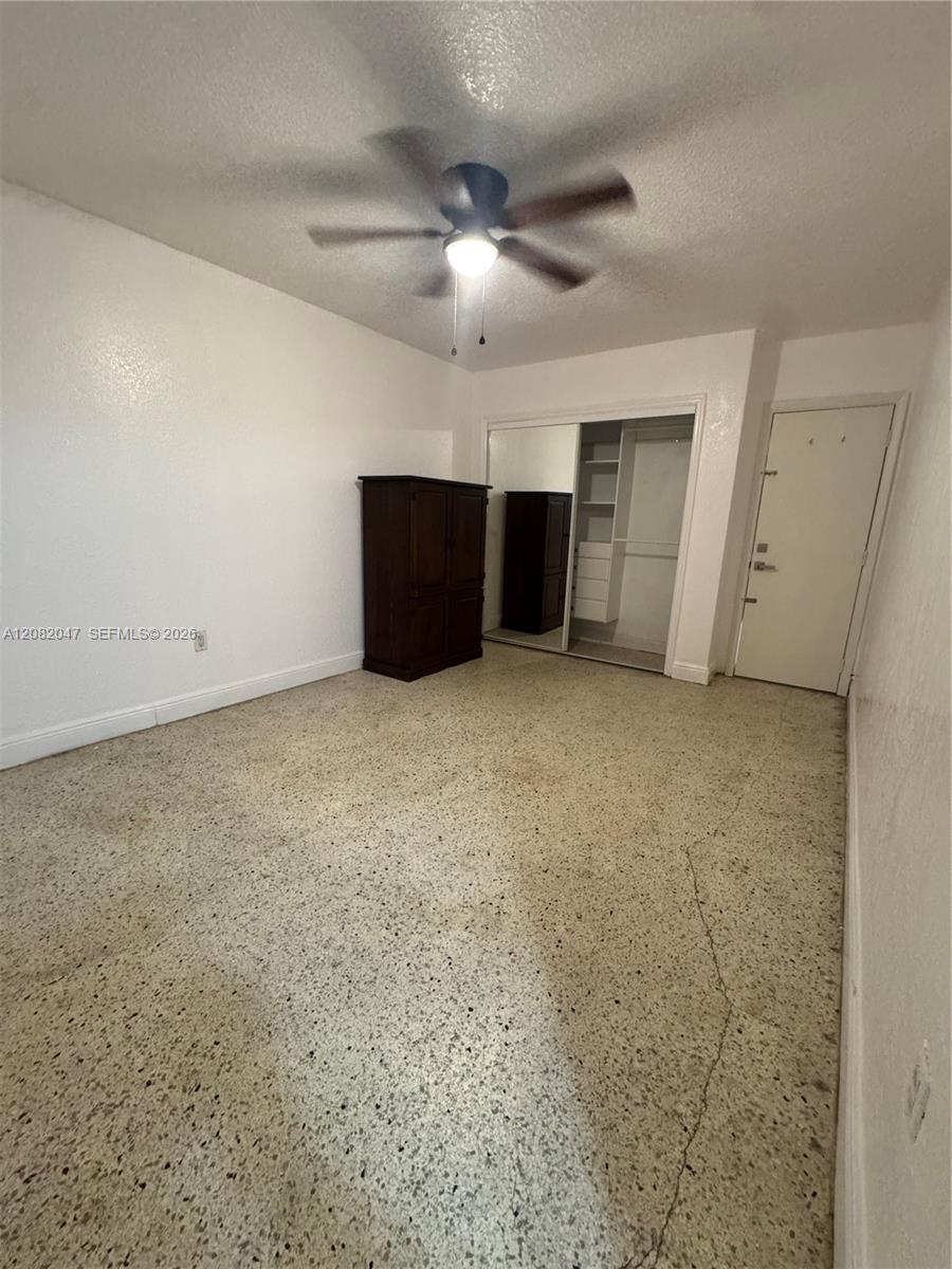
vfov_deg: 102.1
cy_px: 634
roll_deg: -1.4
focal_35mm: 14
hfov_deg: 85.7
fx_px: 513
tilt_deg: -13.5
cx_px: 476
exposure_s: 1/60
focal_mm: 2.22
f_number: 2.2
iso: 800
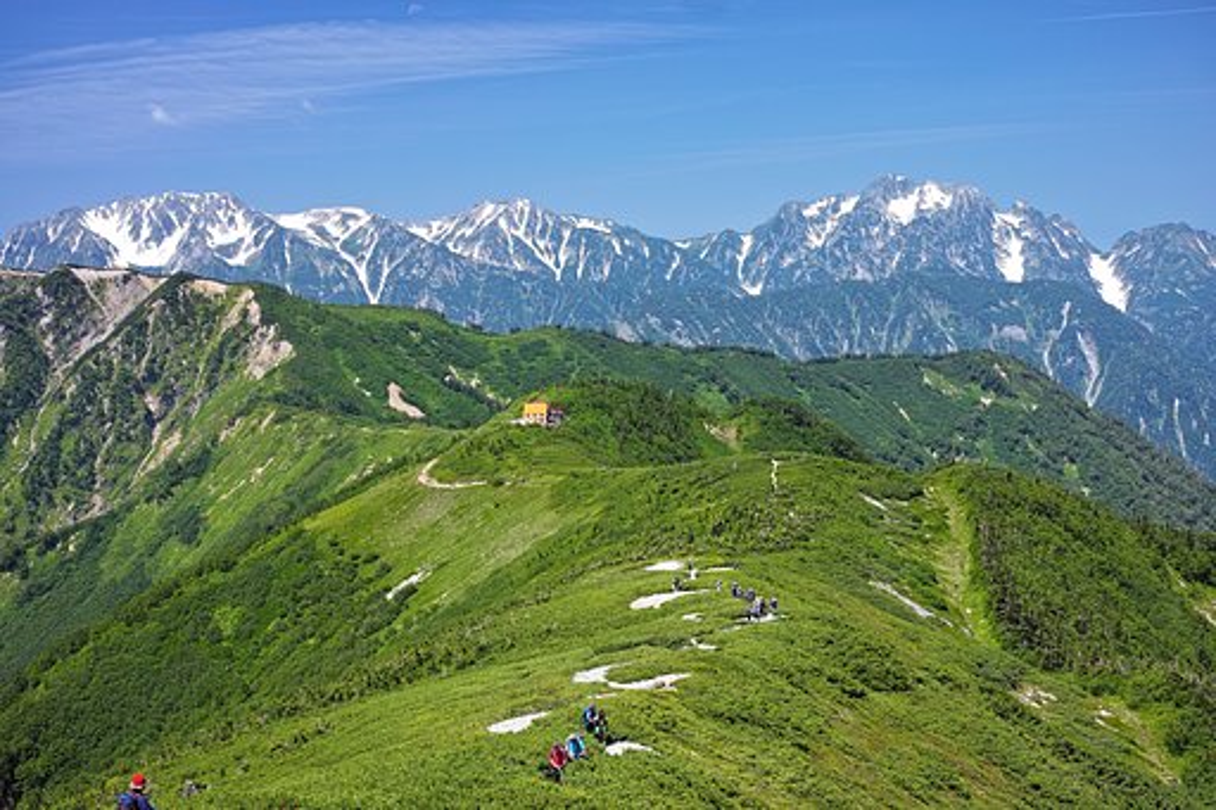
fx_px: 1519
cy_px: 405
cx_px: 608
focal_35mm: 45
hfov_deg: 43.6
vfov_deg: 29.8
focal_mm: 30
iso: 200
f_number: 5.6
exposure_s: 1/160
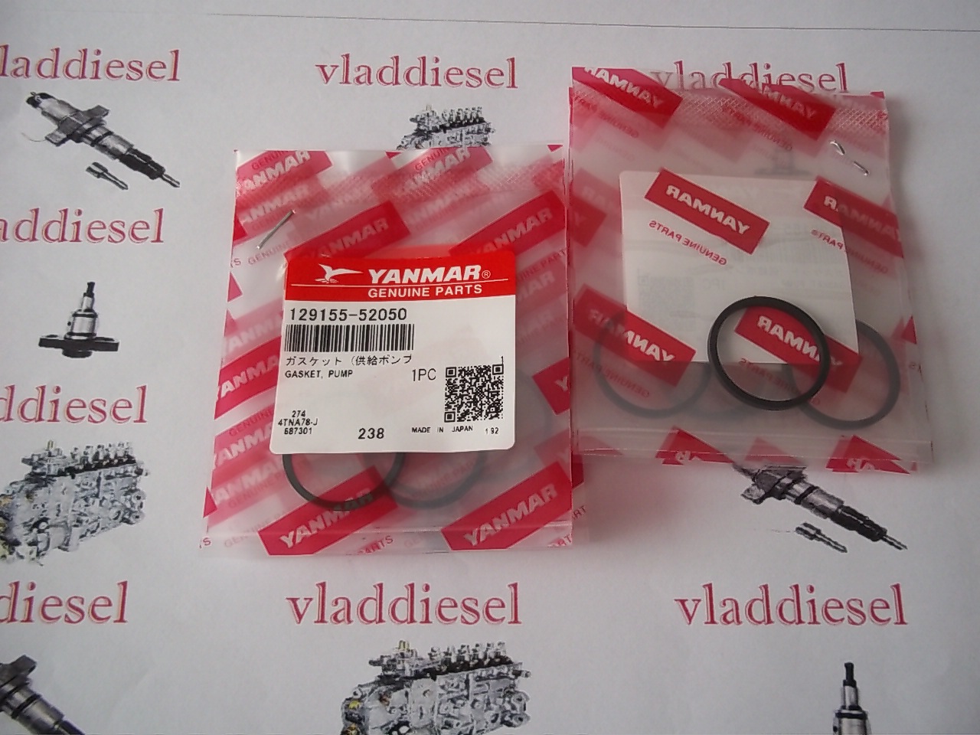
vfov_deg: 39.7
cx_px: 490
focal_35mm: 36
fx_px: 1019
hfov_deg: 51.4
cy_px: 368
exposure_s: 1/30
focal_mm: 6.5
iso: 80
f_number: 3.1
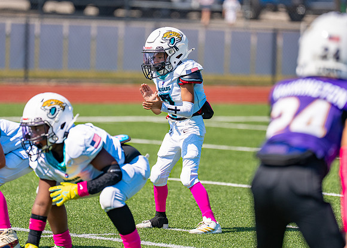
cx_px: 173
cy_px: 106
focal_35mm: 326
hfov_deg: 6.2
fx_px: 3213
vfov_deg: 4.4
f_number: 2.8
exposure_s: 1/2000
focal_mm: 200
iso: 100
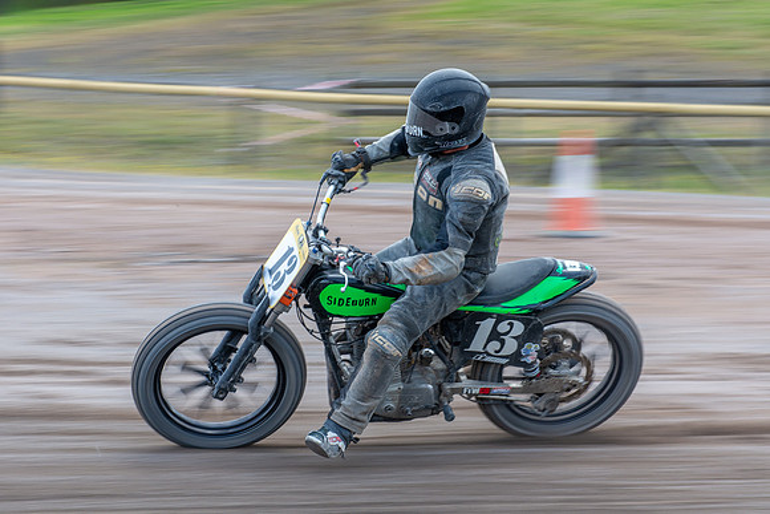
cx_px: 327
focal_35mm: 132
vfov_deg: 10.4
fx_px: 2814
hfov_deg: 15.6
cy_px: 300
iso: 160
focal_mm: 70
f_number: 5.6
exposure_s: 1/160
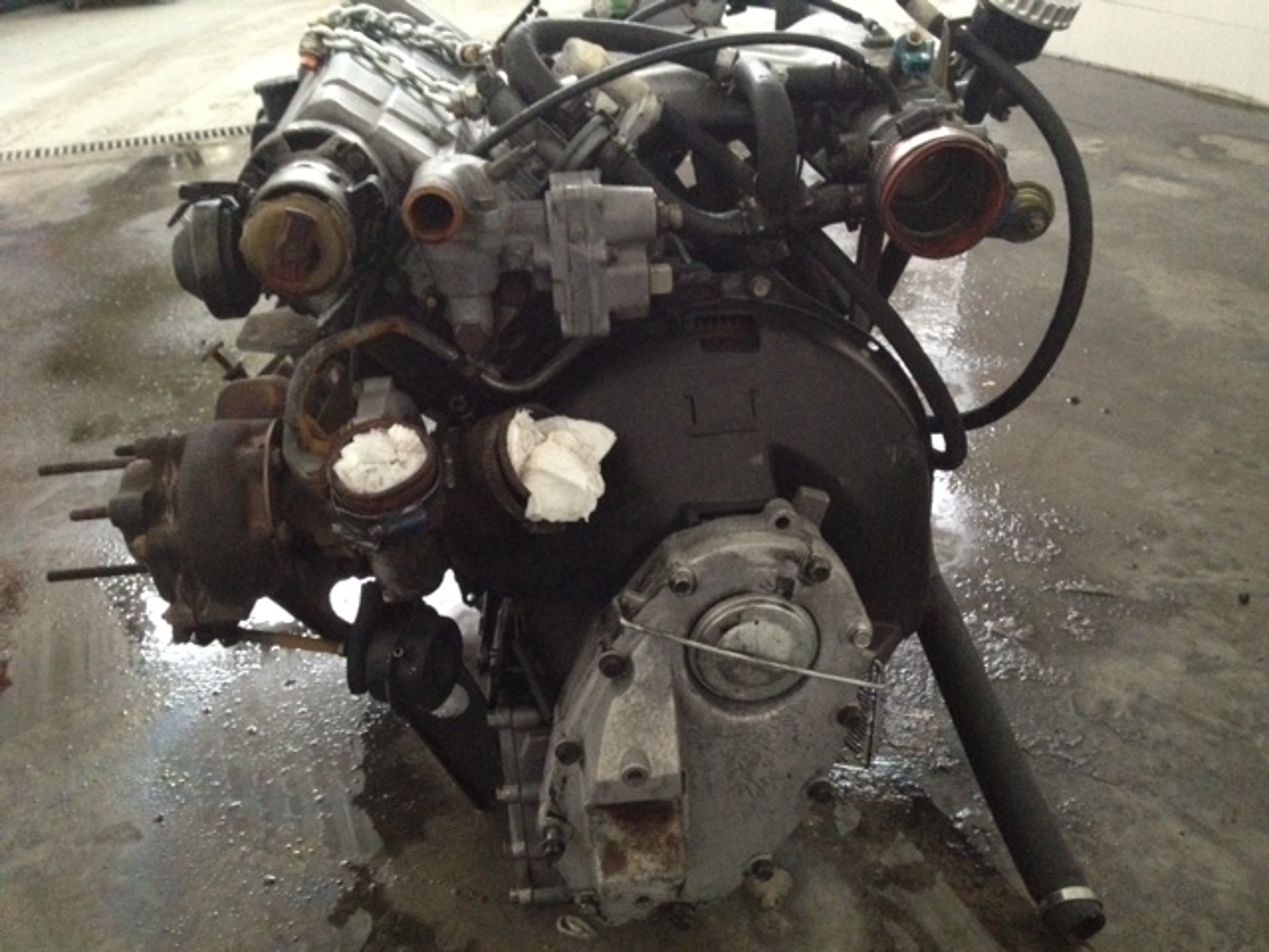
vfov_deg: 40.7
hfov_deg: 52.6
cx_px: 634
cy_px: 476
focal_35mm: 35
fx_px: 1283
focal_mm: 4.28
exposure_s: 1/15
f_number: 2.4
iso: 640
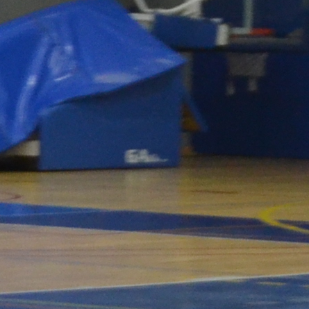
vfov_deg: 4.2
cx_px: 219
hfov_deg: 4.2
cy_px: 331
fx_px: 4201
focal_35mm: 416
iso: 1600
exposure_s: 1/160
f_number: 4.5
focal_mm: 42
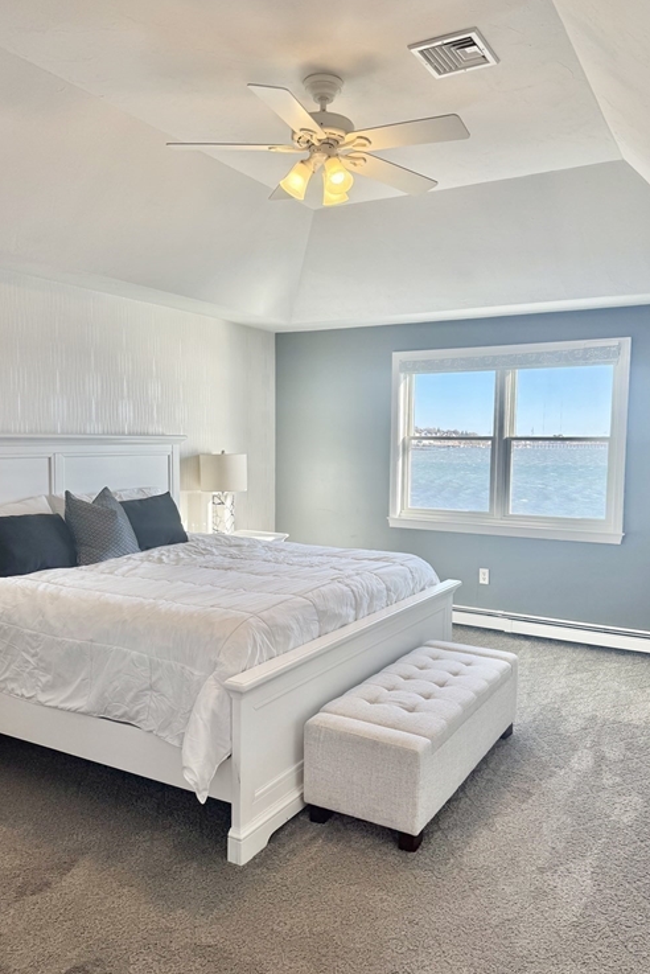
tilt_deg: -4.4
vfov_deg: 69.4
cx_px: 362
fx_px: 703
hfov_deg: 49.5
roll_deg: +0.3
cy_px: 493
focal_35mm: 26
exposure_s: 1/217
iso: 64
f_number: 1.78
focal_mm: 6.76
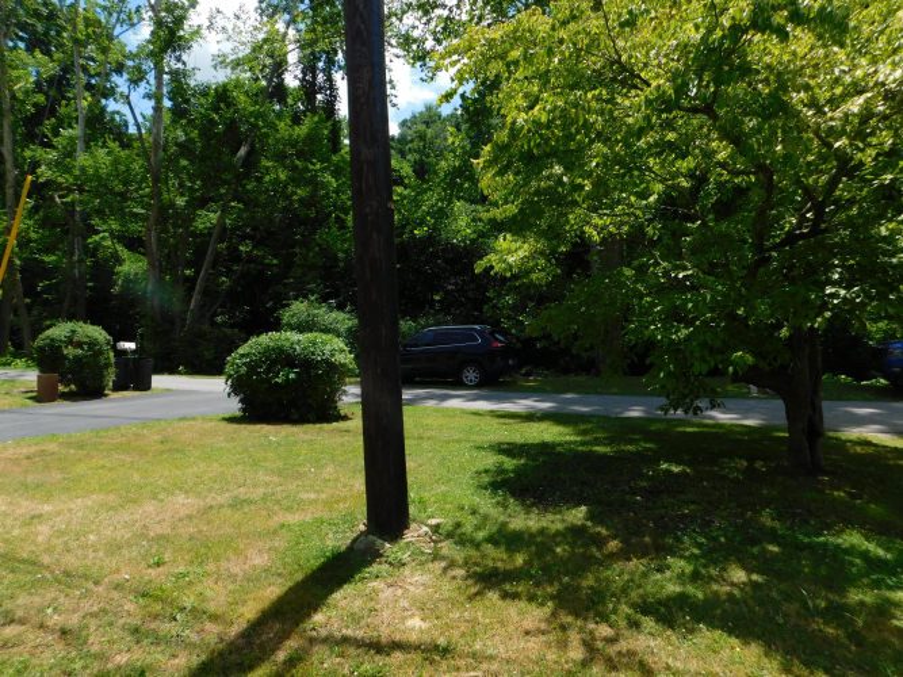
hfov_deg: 73.9
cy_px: 338
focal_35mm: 23
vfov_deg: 58.9
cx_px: 452
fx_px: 600
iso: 125
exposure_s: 1/1000
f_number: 3
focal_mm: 4
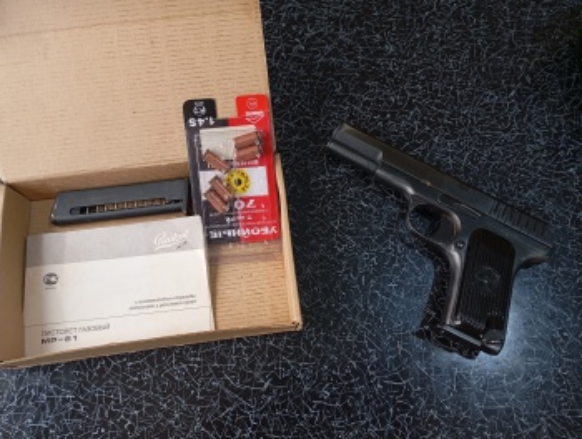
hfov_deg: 63.3
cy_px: 220
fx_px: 472
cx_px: 291
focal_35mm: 28
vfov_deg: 49.9
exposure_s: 1/33.3
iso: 443
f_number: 1.8
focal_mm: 4.27
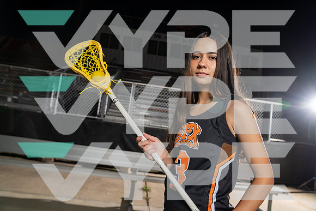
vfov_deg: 51.3
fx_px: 219
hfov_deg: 71.5
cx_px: 158
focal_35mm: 25
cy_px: 106
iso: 125
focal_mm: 25
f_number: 4
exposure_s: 1/250
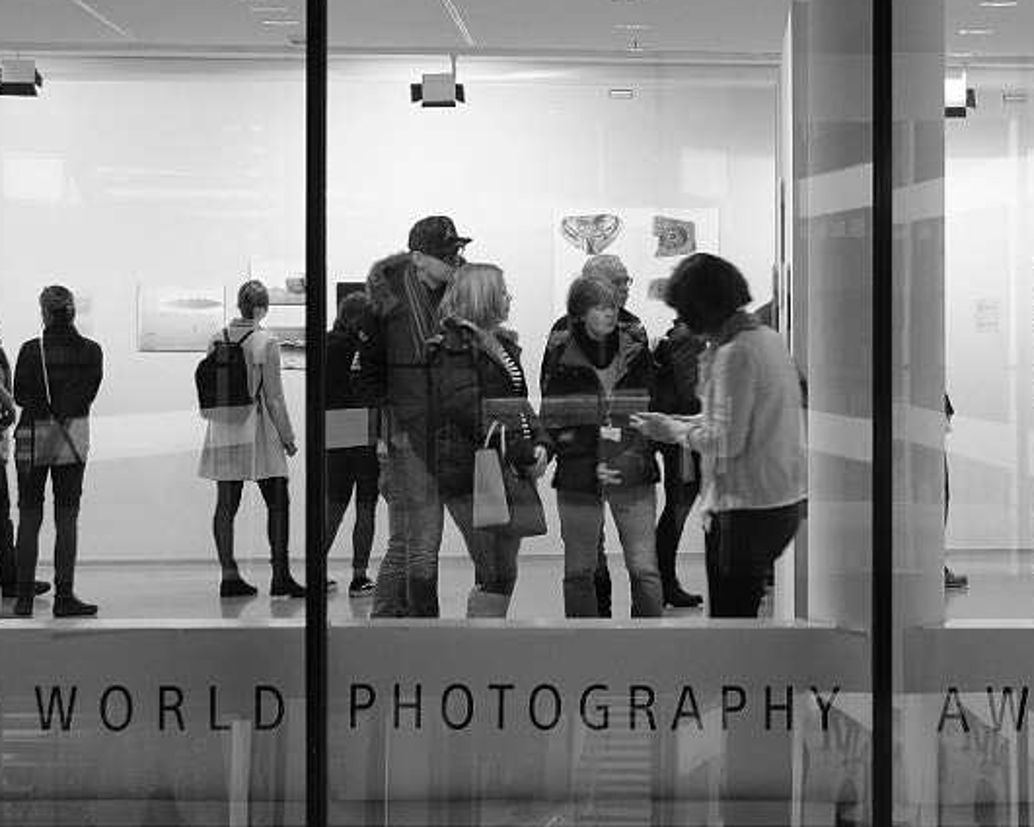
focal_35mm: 99
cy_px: 297
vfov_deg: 15.5
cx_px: 720
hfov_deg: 19.3
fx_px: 3030
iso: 500
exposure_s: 1/40
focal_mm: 23
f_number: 2.8
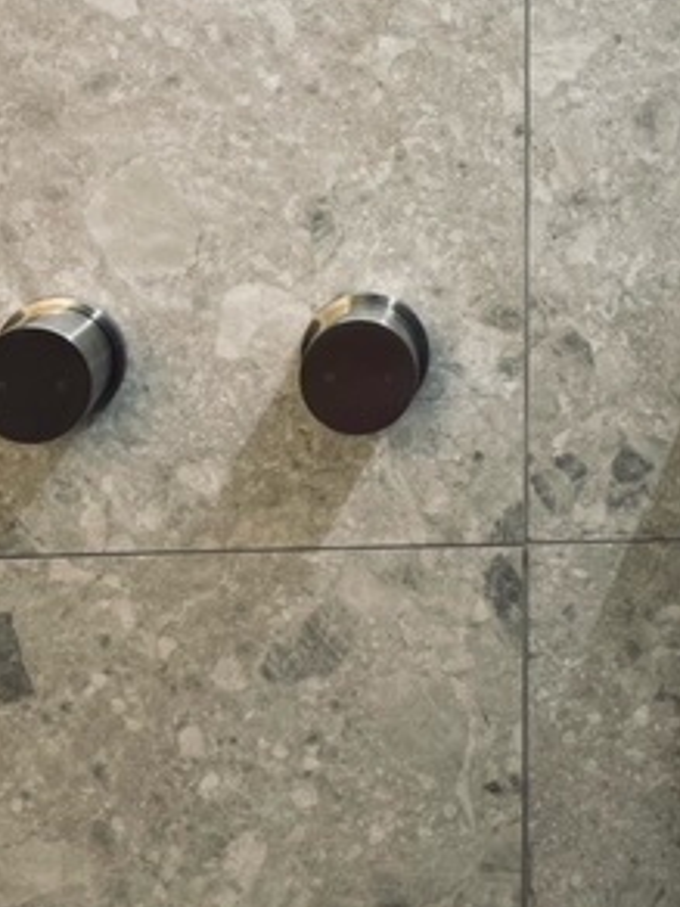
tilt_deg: -2.7
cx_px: 584
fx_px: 1493
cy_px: 59
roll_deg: +0.6
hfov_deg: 25.0
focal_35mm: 57
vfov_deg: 31.9
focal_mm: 5.1
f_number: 1.6
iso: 125
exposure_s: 1/50
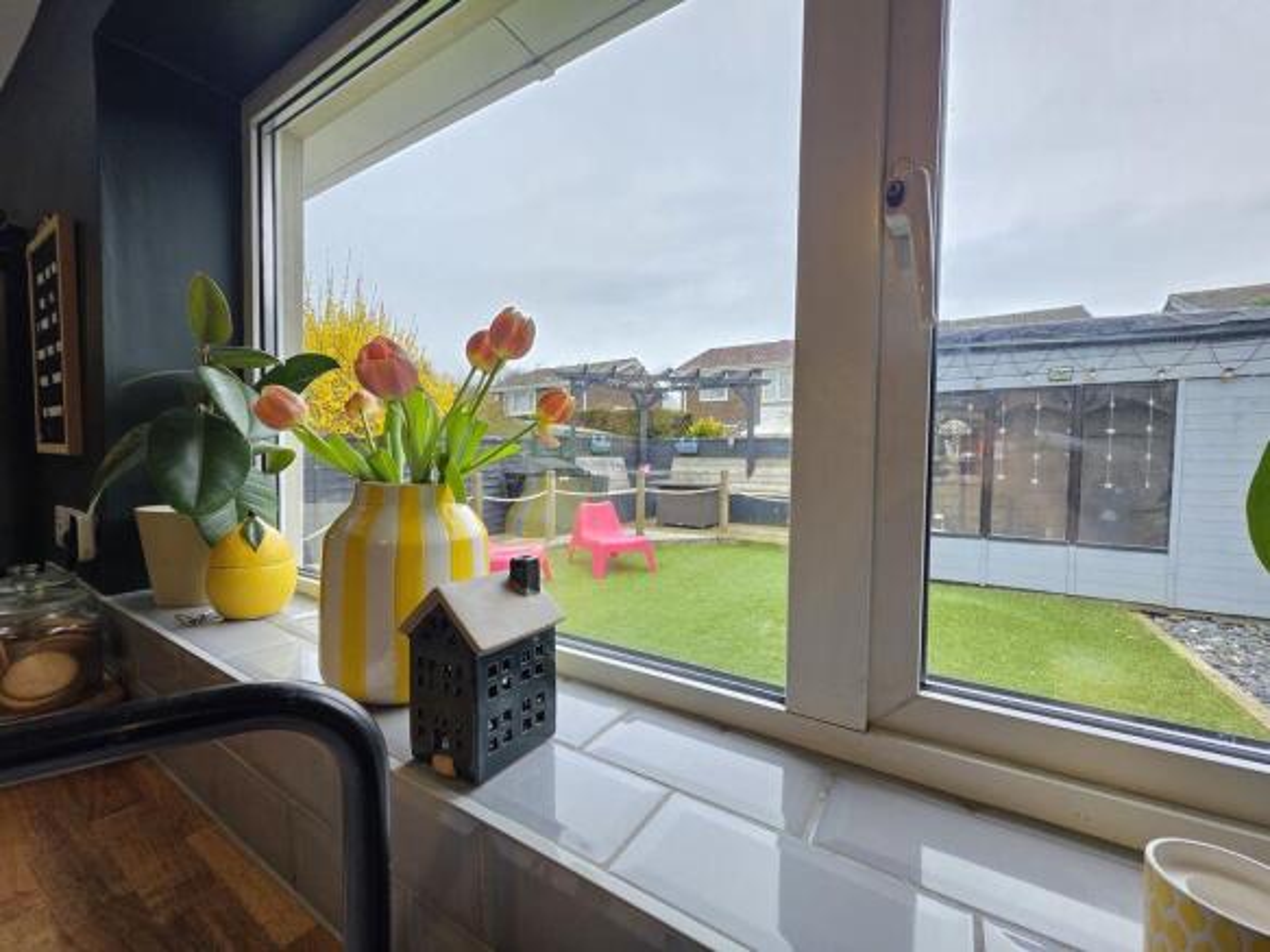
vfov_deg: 89.9
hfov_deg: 106.2
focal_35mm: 13
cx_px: 635
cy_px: 476
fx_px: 477
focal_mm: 2.2
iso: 125
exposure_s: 1/359
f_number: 1.9
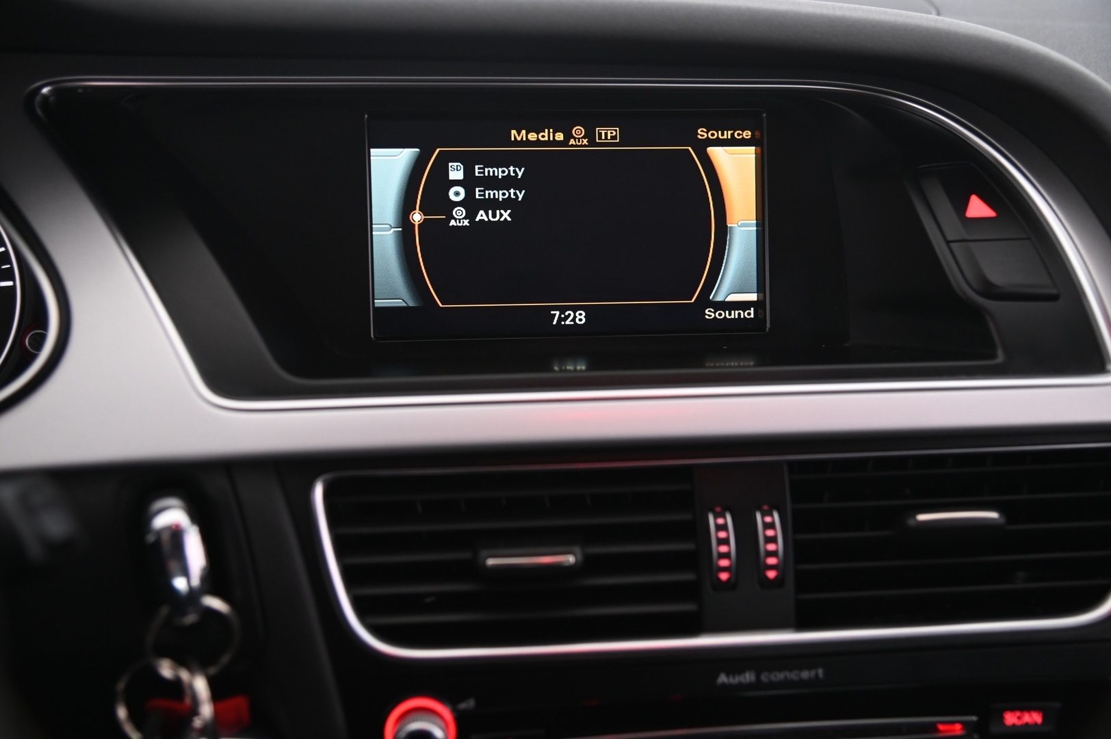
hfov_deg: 50.7
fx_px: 1172
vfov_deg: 35.0
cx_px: 556
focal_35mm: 38
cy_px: 370
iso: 2000
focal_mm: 38
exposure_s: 1/15
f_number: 4
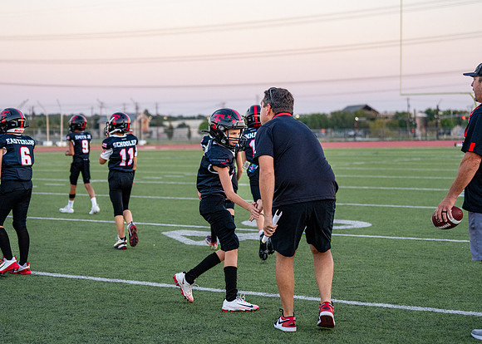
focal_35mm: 79
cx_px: 214
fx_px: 1078
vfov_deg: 18.1
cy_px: 173
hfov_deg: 25.2
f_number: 2.8
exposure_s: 1/1250
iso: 2500
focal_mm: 70
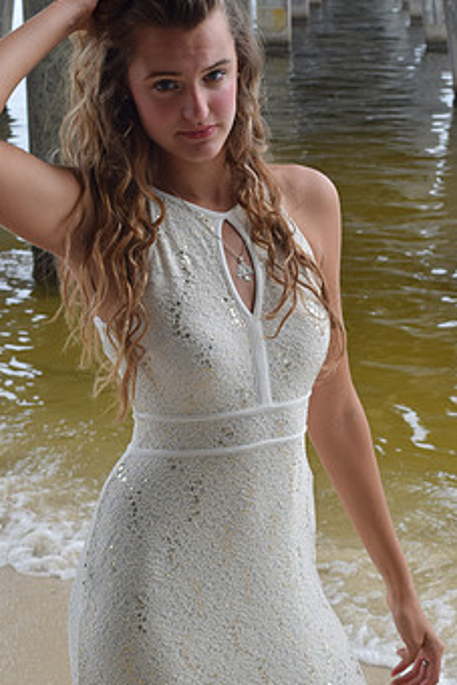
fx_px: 1655
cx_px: 343
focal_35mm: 87
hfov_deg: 15.7
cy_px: 208
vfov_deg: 23.2
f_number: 8
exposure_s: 1/250
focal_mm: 34
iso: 250
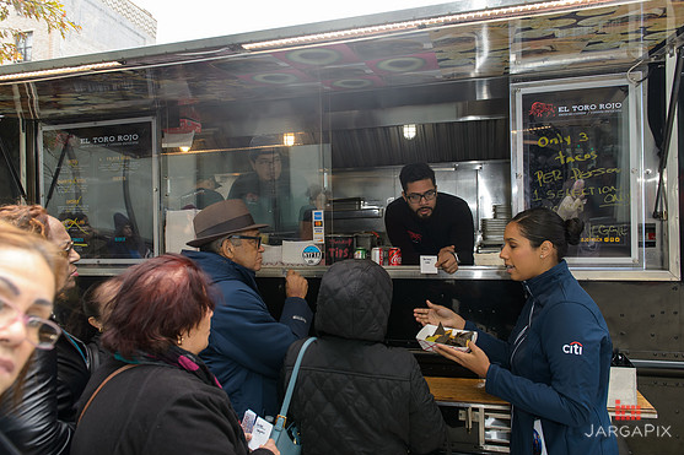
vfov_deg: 51.3
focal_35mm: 25
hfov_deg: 71.5
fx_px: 475
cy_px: 227
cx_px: 346
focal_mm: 24
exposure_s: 1/250
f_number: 4
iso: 800
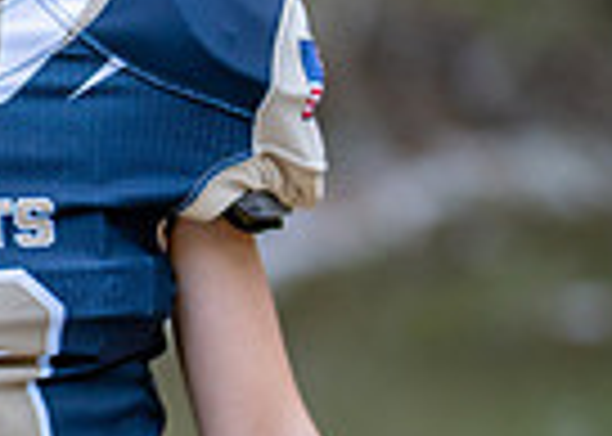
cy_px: 225
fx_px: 3961
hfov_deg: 8.8
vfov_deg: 6.3
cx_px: -65
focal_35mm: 228
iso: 500
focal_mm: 50
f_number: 1.2
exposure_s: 1/500
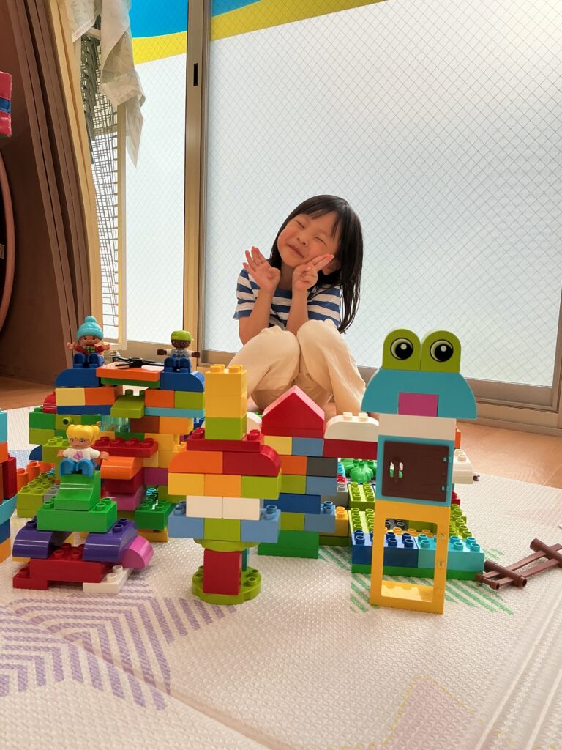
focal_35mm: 29
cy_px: 375
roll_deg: -2.2
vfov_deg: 61.7
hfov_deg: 48.2
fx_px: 628
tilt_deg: -7.6
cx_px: 281
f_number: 1.8
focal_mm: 3
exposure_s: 1/120
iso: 20
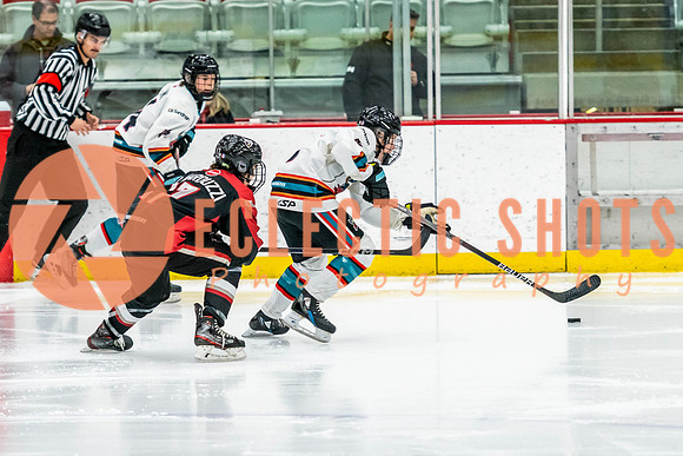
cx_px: 374
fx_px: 4292
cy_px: 262
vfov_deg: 6.1
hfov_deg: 9.1
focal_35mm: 226
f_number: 2.8
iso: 2200
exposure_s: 1/640
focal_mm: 135
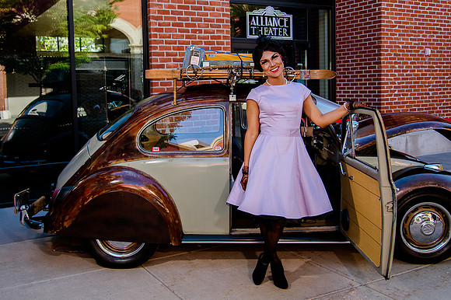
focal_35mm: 39
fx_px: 492
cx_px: 206
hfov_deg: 49.2
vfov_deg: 33.8
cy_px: 125
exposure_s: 1/320
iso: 400
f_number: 4
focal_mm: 30
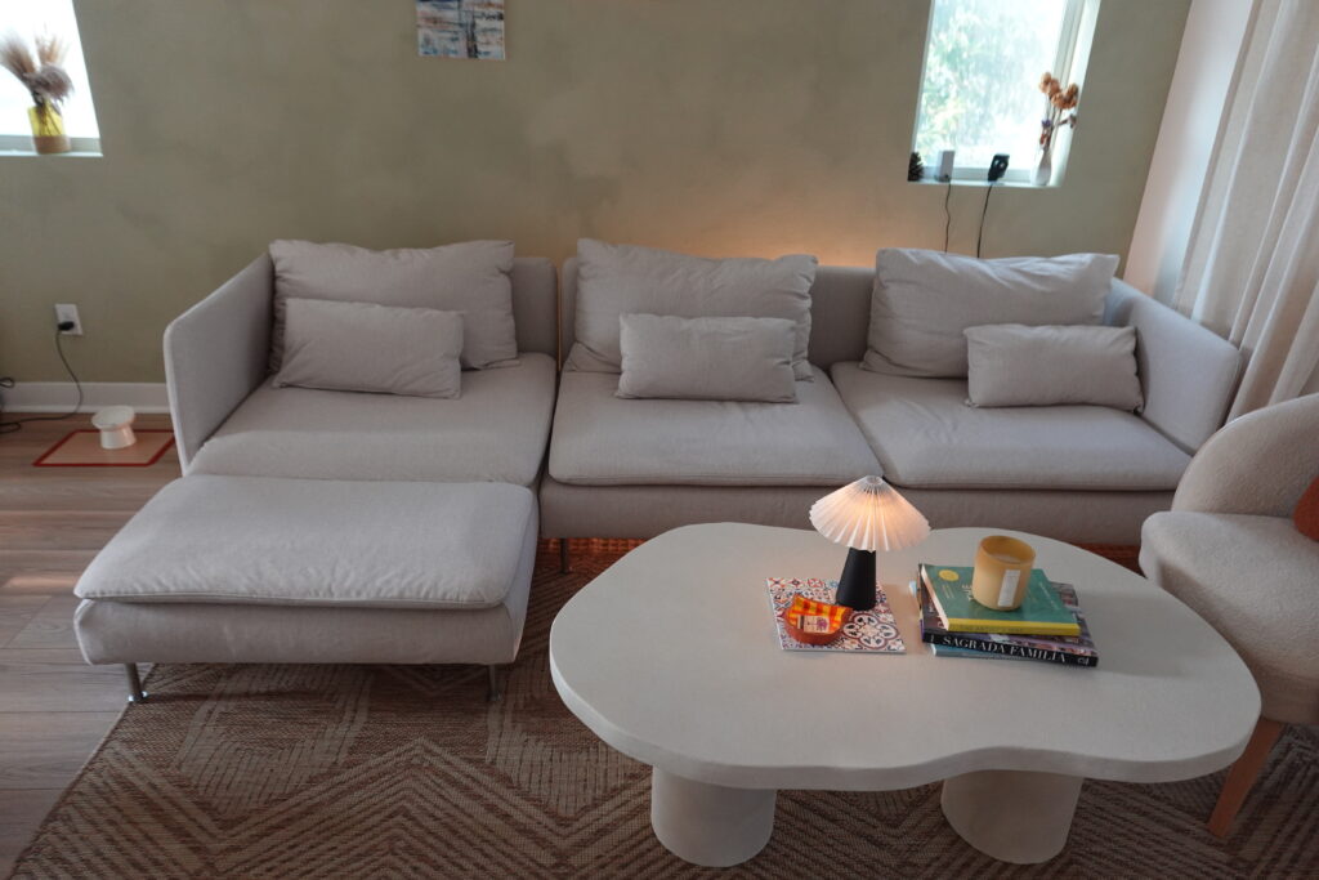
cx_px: 660
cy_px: 440
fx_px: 916
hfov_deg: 71.5
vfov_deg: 51.3
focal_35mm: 25
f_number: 2.8
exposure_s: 1/100
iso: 400
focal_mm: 9.47
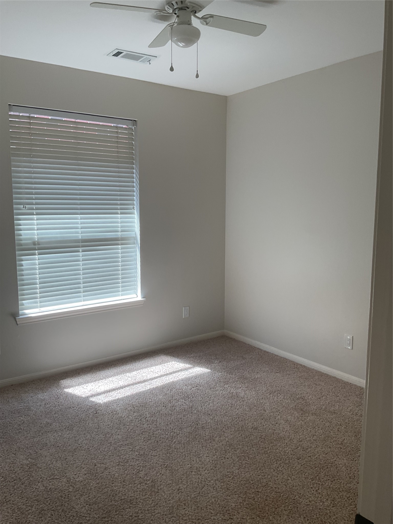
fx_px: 439
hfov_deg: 48.2
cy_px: 262
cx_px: 196
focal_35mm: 29
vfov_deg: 61.7
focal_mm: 3
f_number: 1.8
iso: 32
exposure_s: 1/120
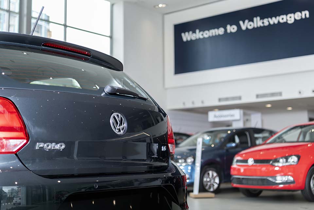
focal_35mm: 50
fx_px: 436
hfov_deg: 39.6
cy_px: 105
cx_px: 157
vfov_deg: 27.0
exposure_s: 1/320
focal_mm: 50
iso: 200
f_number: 2.8
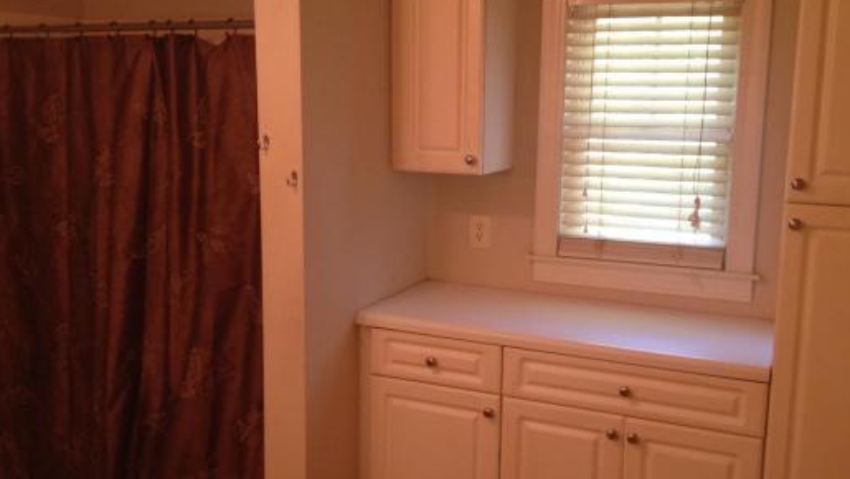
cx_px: 462
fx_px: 969
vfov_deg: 27.7
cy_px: 244
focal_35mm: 43
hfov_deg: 47.3
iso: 200
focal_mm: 4.28
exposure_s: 1/20
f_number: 2.4
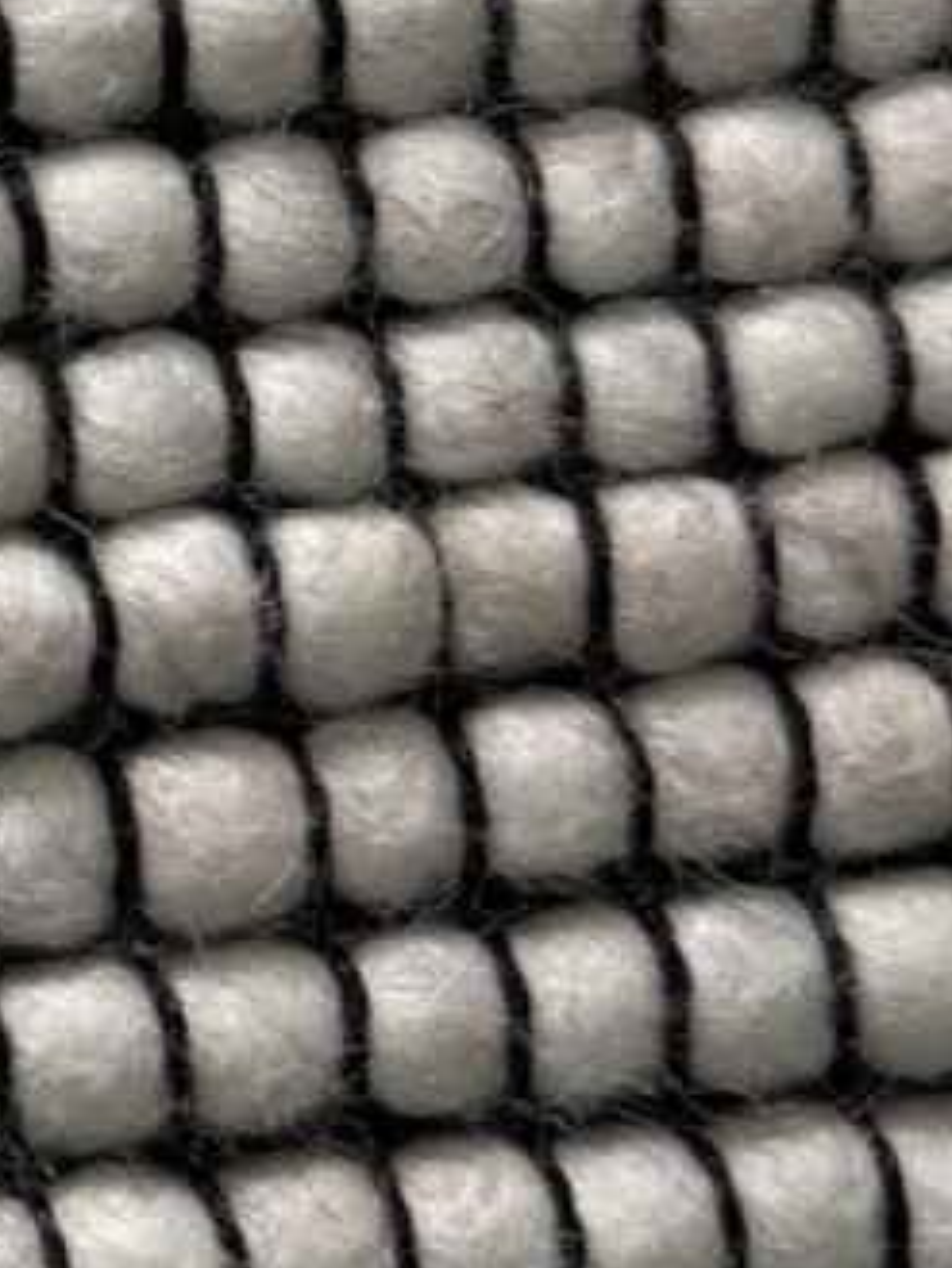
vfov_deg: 13.8
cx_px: -1384
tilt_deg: -78.5
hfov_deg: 9.4
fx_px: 5130
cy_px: -170
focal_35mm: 140
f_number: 1.78
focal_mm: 6.76
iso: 160
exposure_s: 1/100
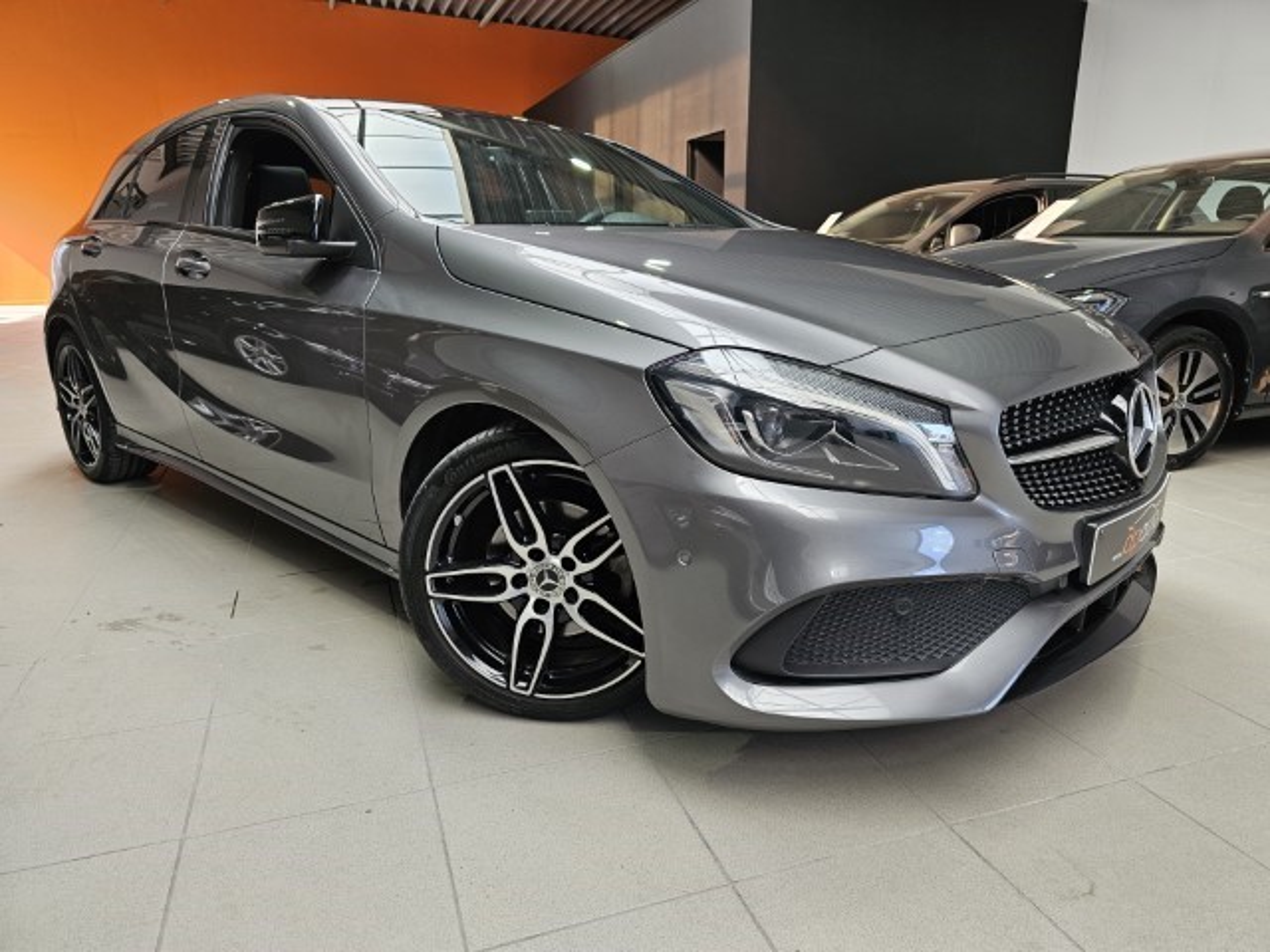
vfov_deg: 58.9
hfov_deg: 73.9
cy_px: 476
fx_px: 844
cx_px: 635
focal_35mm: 23
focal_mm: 6.3
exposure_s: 1/180
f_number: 1.7
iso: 80
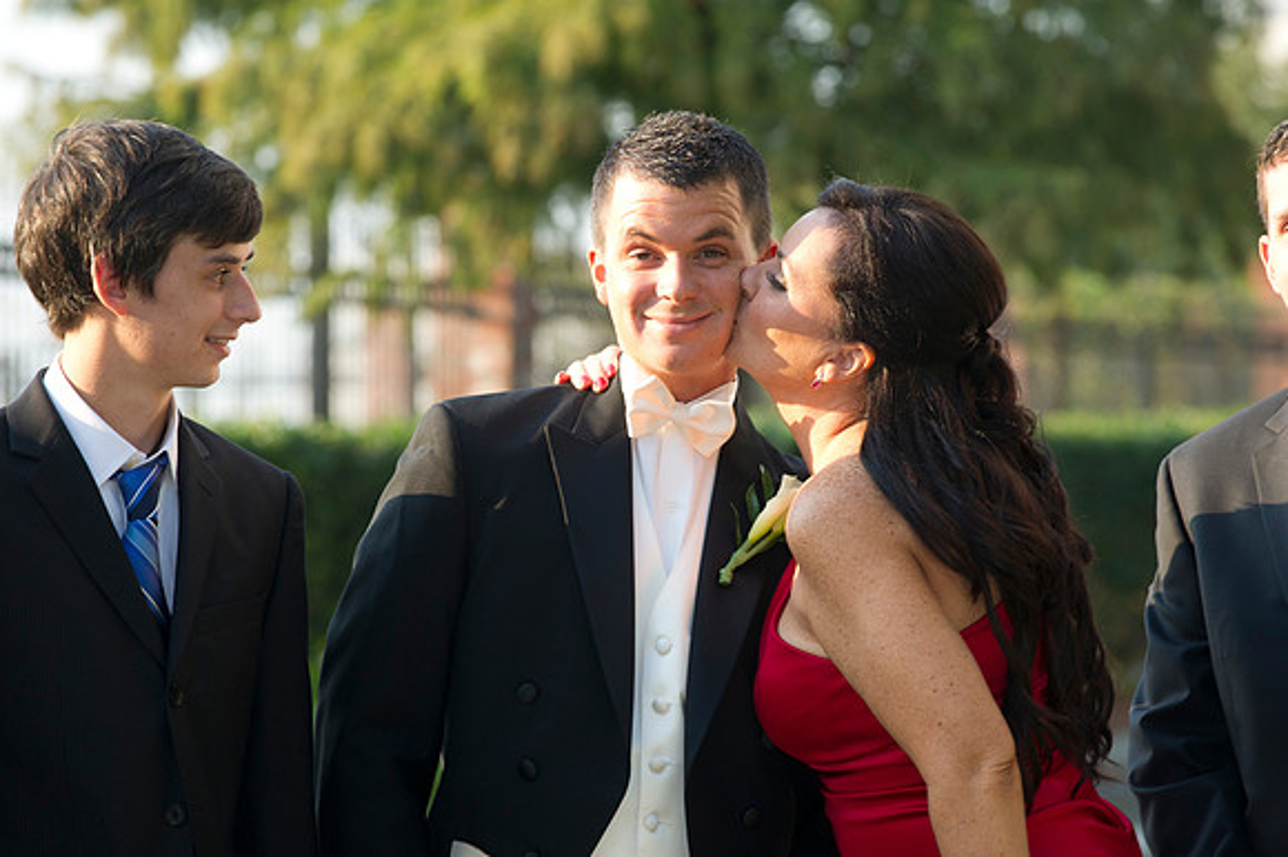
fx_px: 7151
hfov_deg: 10.3
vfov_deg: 6.9
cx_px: 644
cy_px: 428
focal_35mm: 200
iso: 320
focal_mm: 200
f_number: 5.6
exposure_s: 1/125
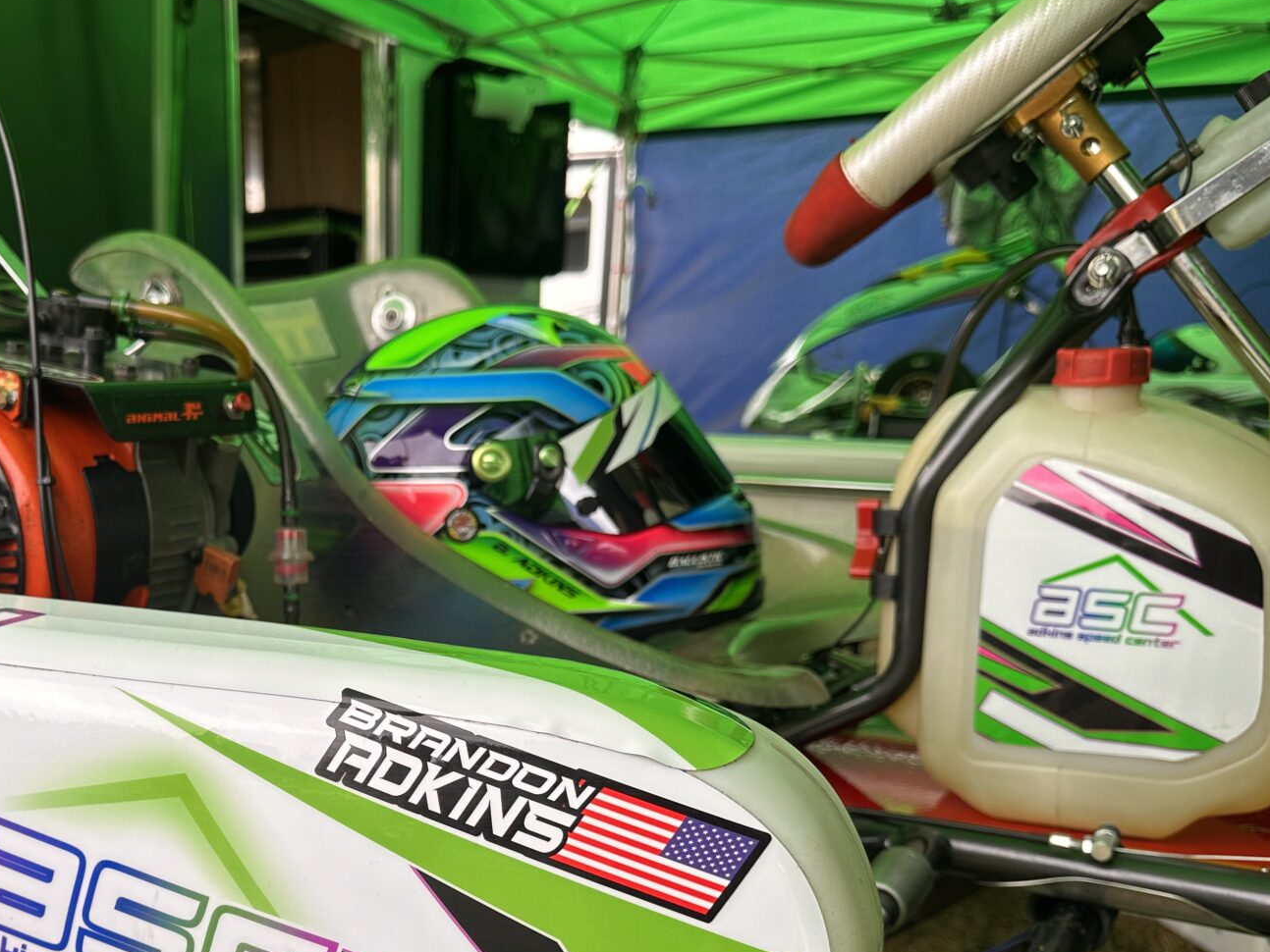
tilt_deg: -14.4
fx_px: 1394
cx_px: 351
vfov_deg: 37.0
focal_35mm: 38
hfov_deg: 47.5
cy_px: 684
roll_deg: +0.0
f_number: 1.78
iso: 64
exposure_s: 1/182
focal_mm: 6.86
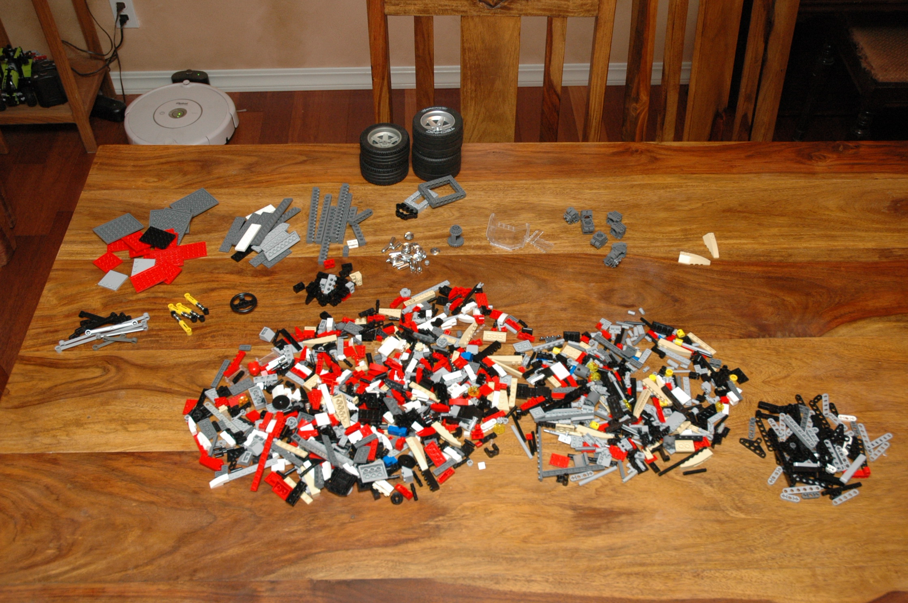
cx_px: 454
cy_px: 302
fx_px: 945
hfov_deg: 51.3
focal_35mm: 38
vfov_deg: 35.4
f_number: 5.6
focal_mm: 25
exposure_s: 1/60
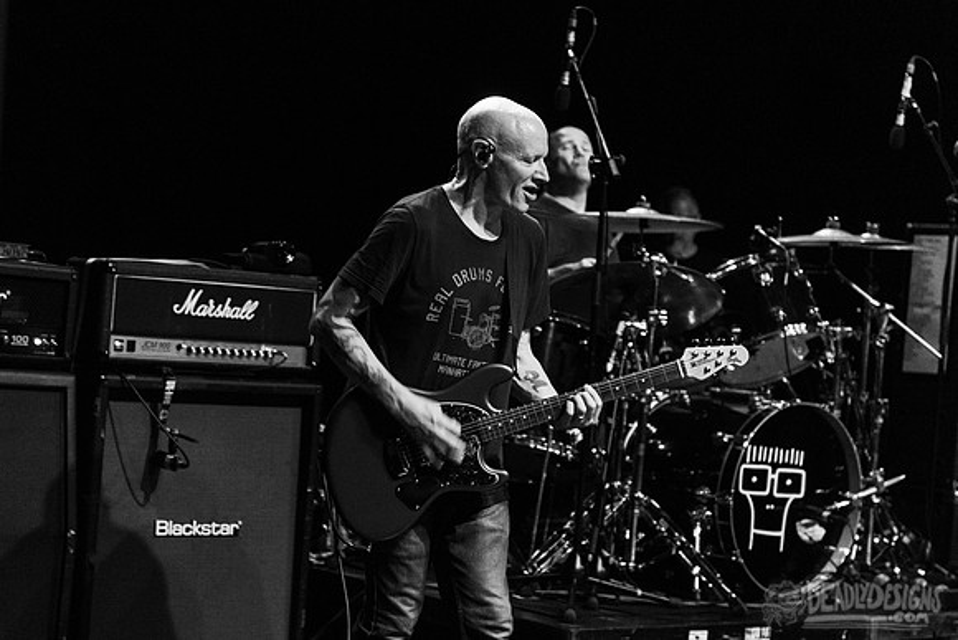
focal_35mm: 90
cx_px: 381
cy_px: 314
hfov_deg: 22.5
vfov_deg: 15.2
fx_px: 2403
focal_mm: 70
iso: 3200
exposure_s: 1/125
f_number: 3.2
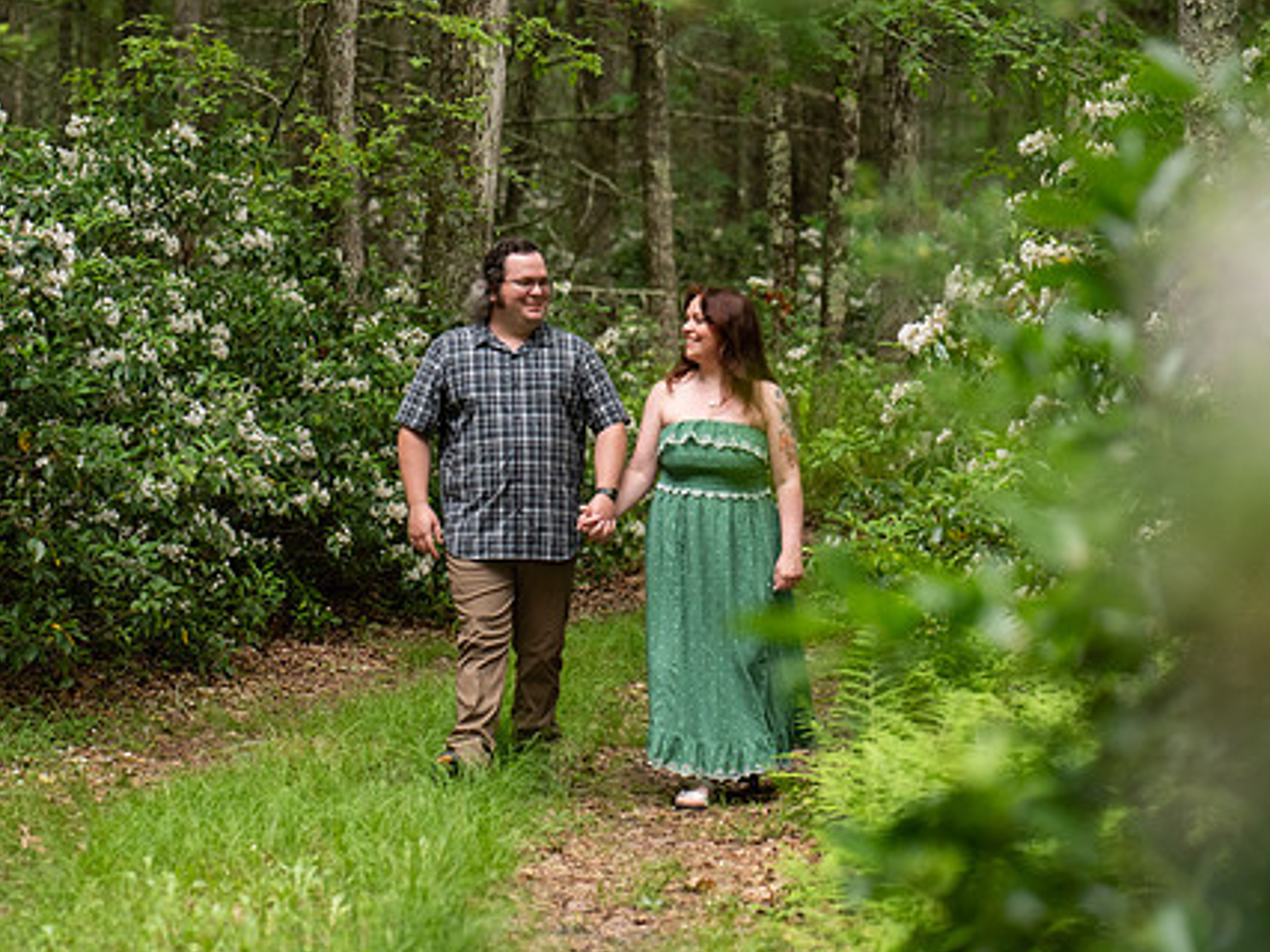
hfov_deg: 17.7
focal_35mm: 111
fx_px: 4071
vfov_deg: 13.3
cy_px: 522
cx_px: 529
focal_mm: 85
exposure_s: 1/250
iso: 1250
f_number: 2.8
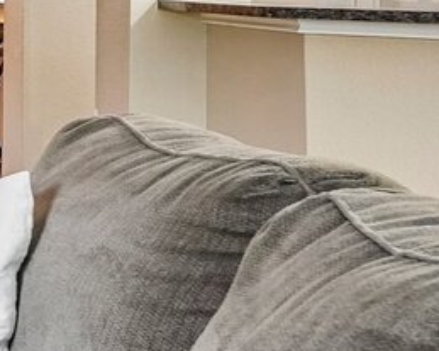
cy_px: -41
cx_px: -866
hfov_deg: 11.5
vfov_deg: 15.4
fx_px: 1259
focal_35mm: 97
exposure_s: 1/10
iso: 400
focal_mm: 16.5
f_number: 8
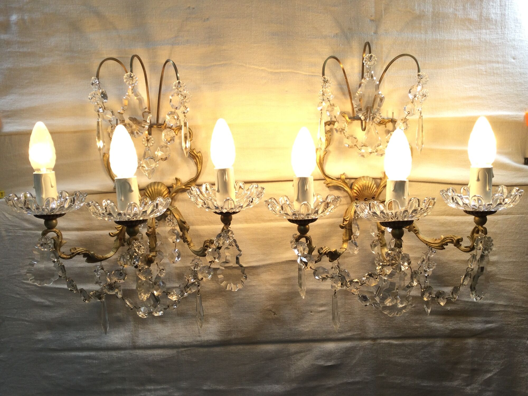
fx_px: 473
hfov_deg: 58.4
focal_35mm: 31
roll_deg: +1.1
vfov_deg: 45.4
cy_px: 198
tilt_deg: -7.9
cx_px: 264
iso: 32
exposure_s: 1/100
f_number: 2.4
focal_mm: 3.3
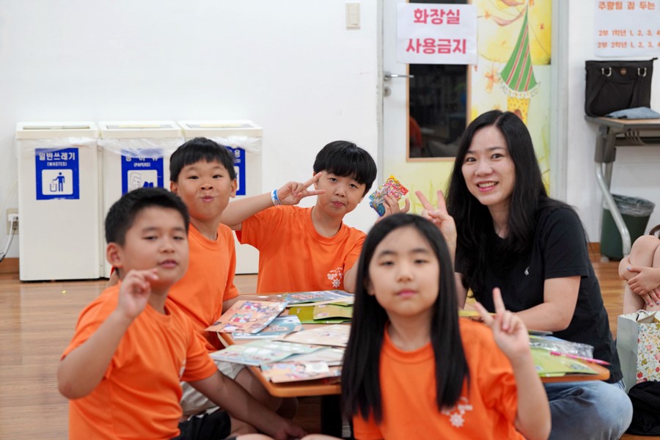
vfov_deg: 19.5
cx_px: 330
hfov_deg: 28.8
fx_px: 1283
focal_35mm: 70
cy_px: 220
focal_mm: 70
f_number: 4
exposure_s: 1/160
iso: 1250
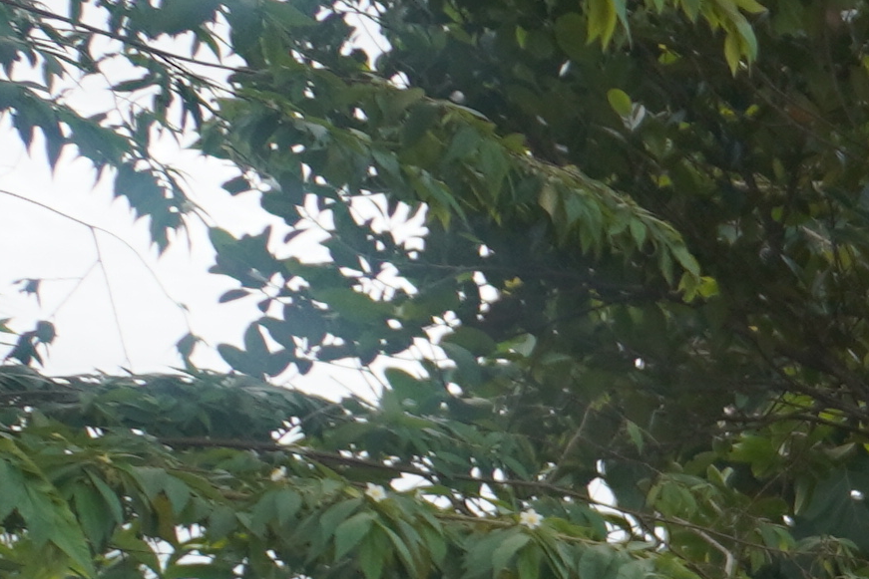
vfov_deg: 6.9
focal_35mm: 186
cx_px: 2567
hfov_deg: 9.0
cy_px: 1496
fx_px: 4490
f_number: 4.5
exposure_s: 1/320
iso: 100
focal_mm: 18
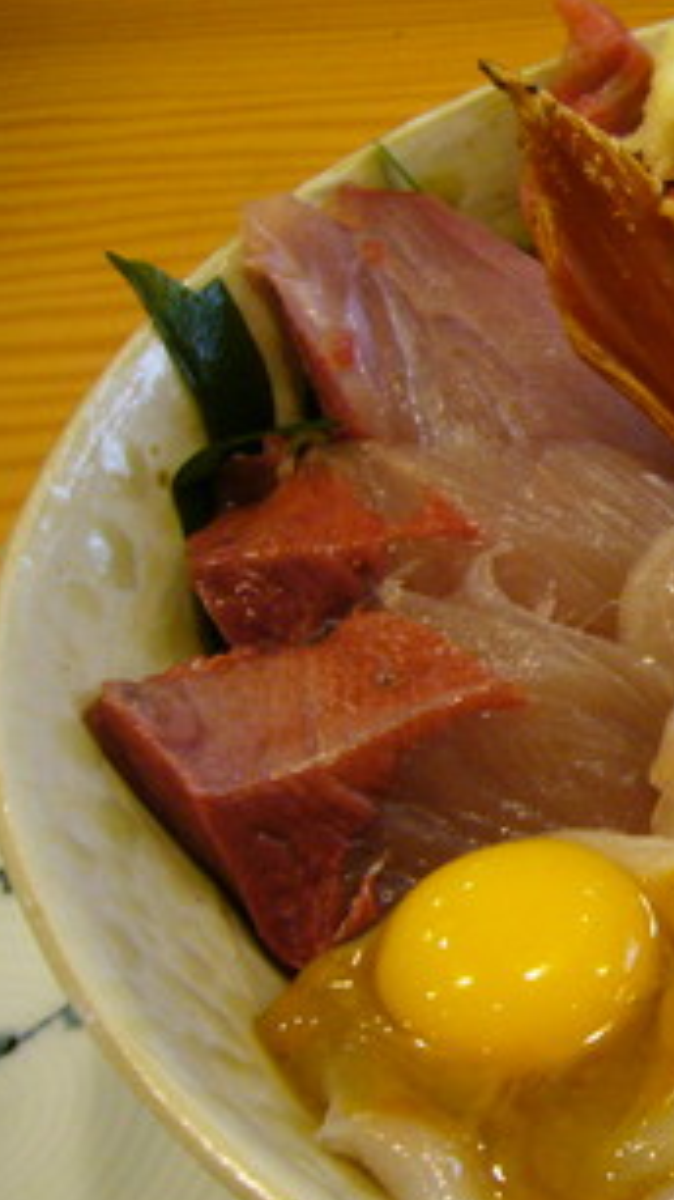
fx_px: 2098
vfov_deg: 31.9
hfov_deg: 16.6
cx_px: 1013
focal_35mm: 66
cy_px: 680
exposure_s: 1/10
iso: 200
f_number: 2.8
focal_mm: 5.8
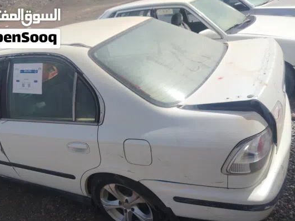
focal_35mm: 29
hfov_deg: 61.7
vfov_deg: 48.0
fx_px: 247
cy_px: 129
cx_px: 144
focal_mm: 5.25
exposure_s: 1/1225
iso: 100
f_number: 1.75
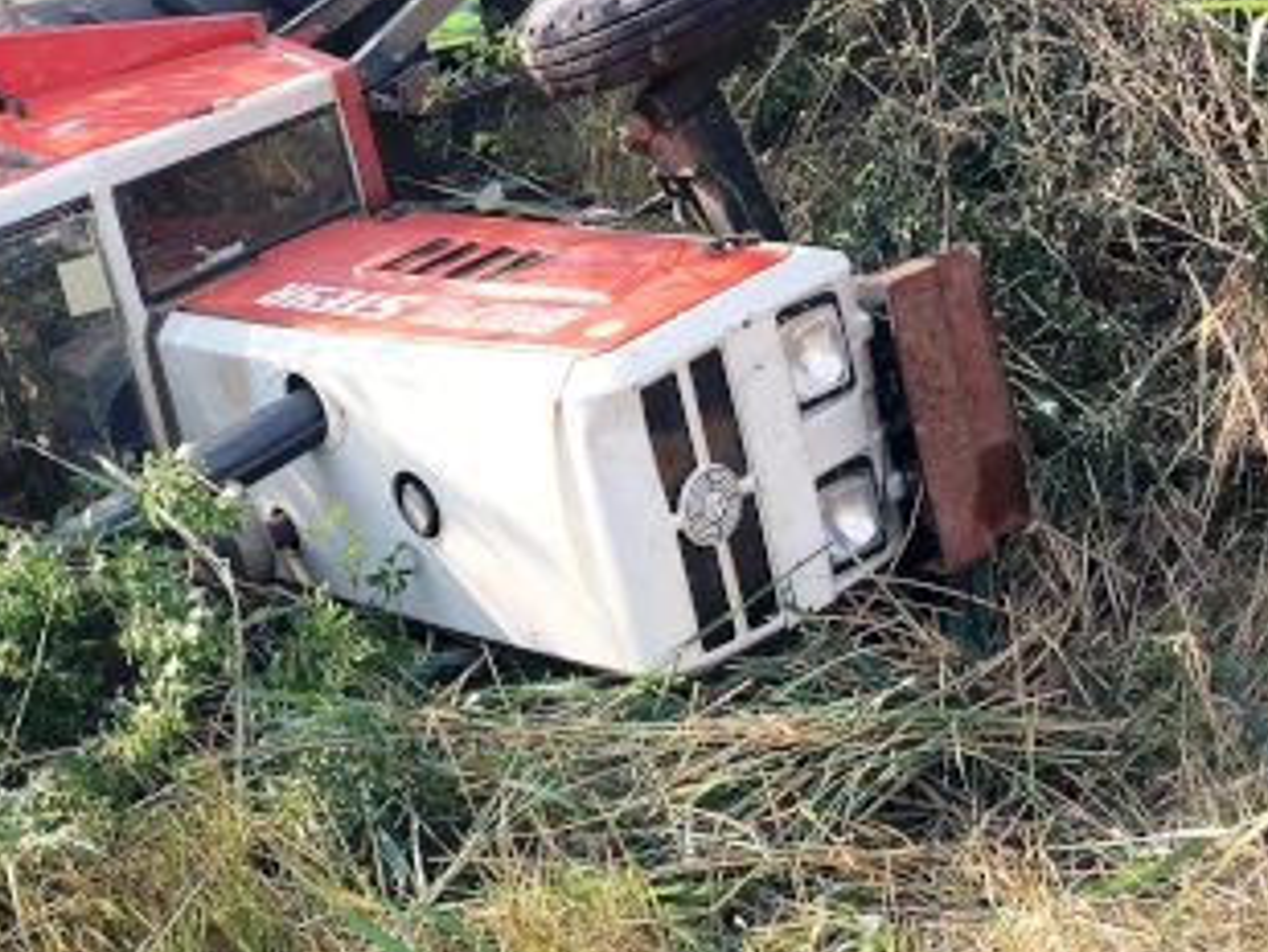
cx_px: 238
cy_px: 310
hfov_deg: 30.8
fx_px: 2235
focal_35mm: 61
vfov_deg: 23.9
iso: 25
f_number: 2.2
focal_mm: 4.15
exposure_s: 1/527
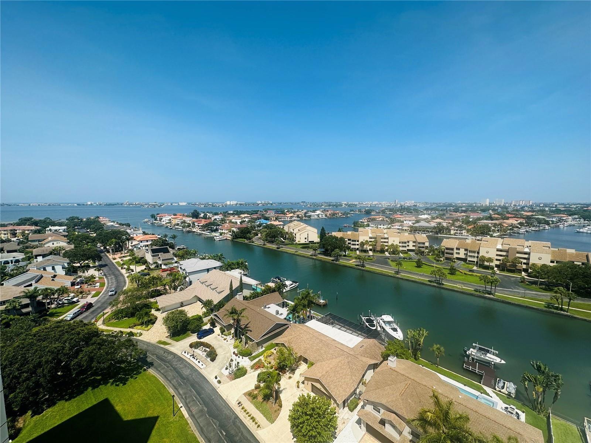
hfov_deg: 102.1
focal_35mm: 14
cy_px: 222
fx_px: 239
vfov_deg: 85.7
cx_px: 296
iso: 50
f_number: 2.2
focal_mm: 2.22
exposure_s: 1/2353
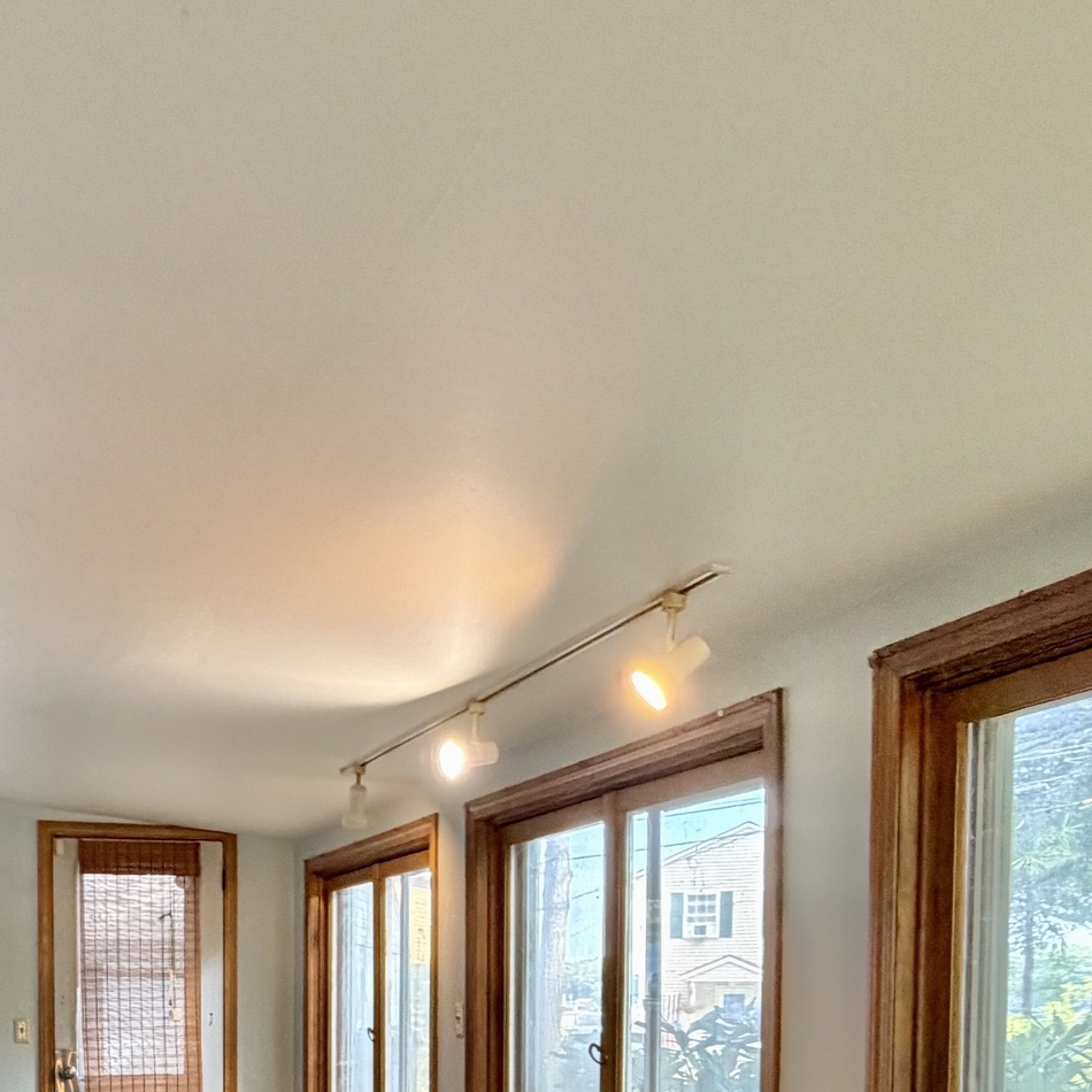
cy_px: 1102
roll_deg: +0.2
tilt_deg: -4.9
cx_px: 272
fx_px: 1428
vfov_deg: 37.3
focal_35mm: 40
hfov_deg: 40.7
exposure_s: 1/60
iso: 320
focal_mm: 2.22
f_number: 2.2
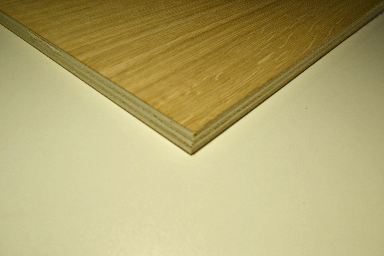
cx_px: 192
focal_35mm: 32
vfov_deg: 41.7
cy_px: 128
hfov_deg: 59.5
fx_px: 336
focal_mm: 21
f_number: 7.1
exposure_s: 1/160
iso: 100
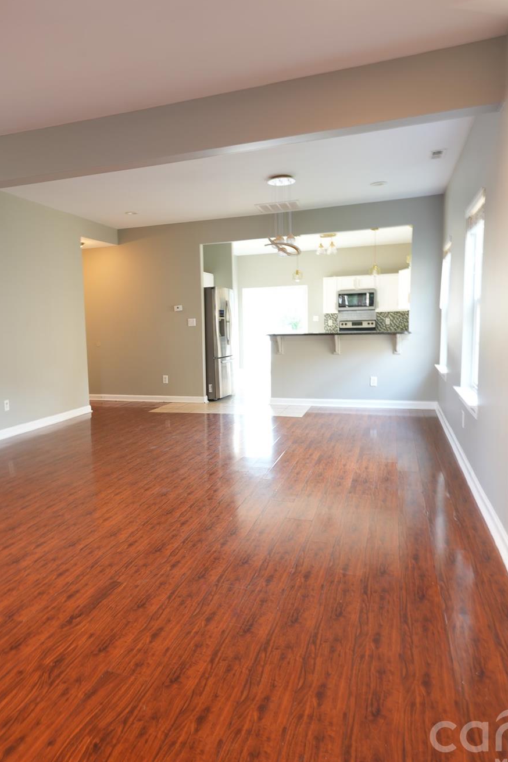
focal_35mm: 25
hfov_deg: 50.7
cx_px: 184
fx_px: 529
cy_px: 384
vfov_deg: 71.5
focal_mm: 16
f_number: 8
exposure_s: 1.6
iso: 100
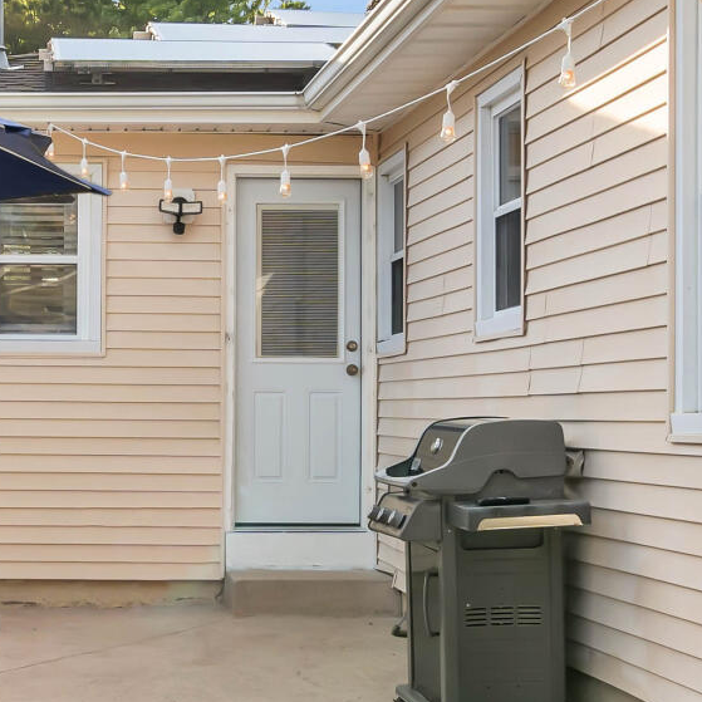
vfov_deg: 23.6
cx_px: 57
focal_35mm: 73
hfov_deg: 23.0
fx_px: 1675
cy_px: 406
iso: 100
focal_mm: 16
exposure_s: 1/200
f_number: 8
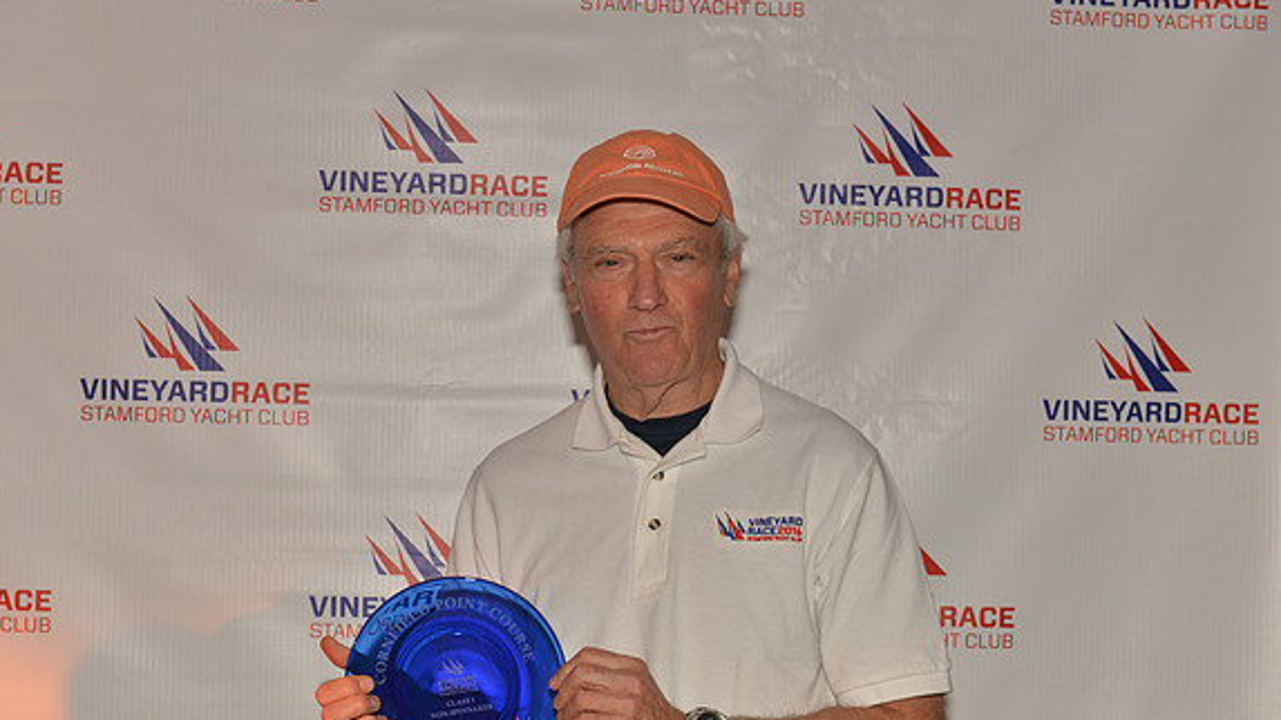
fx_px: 2377
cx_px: 637
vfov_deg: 17.2
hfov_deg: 30.2
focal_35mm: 70
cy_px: 430
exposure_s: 1/250
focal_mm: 66
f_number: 9
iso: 2000
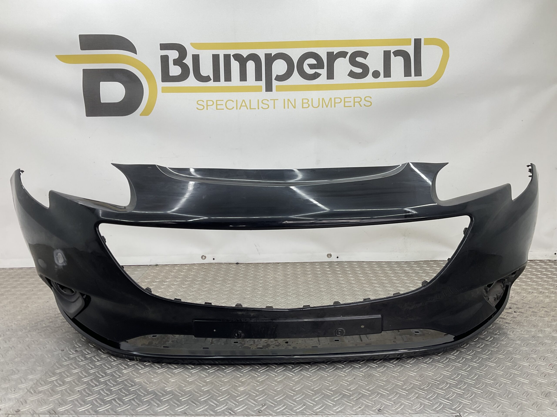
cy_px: 208
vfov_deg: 48.2
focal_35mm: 29
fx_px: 467
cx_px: 278
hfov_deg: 61.7
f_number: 1.8
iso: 20
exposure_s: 1/120
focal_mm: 3
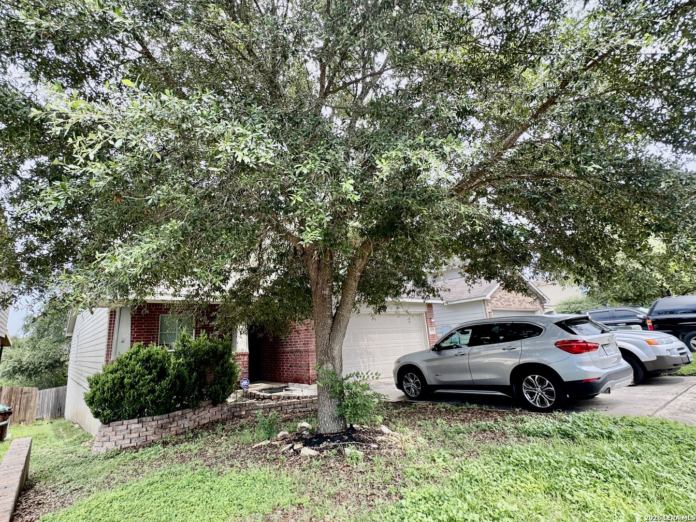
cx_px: 348
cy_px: 261
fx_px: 281
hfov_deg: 102.1
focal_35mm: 14
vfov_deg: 85.7
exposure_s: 1/207
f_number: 2.2
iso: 40
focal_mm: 2.22
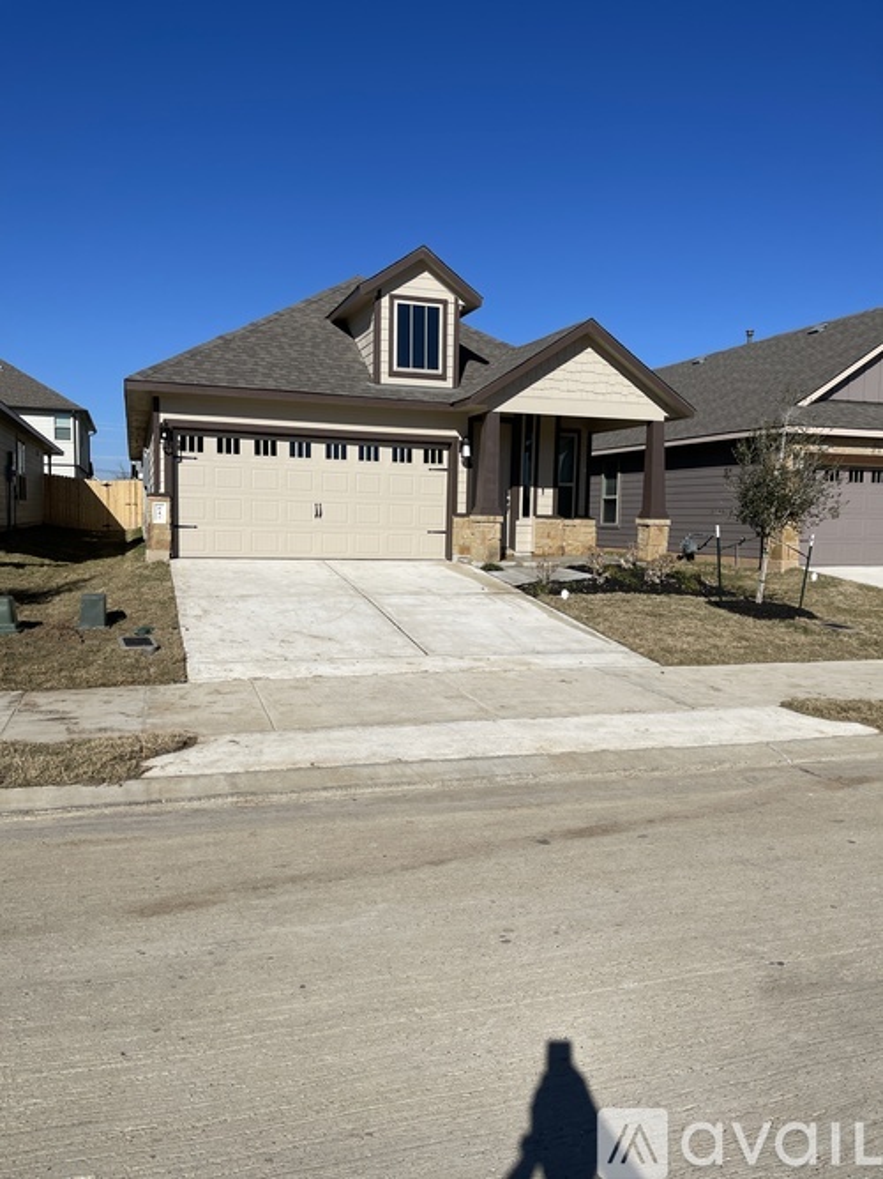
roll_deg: -0.7
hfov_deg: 53.0
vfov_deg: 67.3
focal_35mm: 26
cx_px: 442
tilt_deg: -5.1
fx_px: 885
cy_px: 590
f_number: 1.6
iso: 32
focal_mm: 5.1
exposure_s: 1/8547
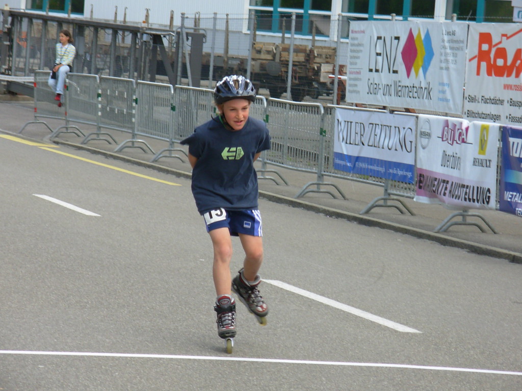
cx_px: 261
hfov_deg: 10.4
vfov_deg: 7.8
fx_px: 2865
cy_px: 196
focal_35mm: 190
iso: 50
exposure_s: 1/157
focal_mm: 31.4
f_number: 5
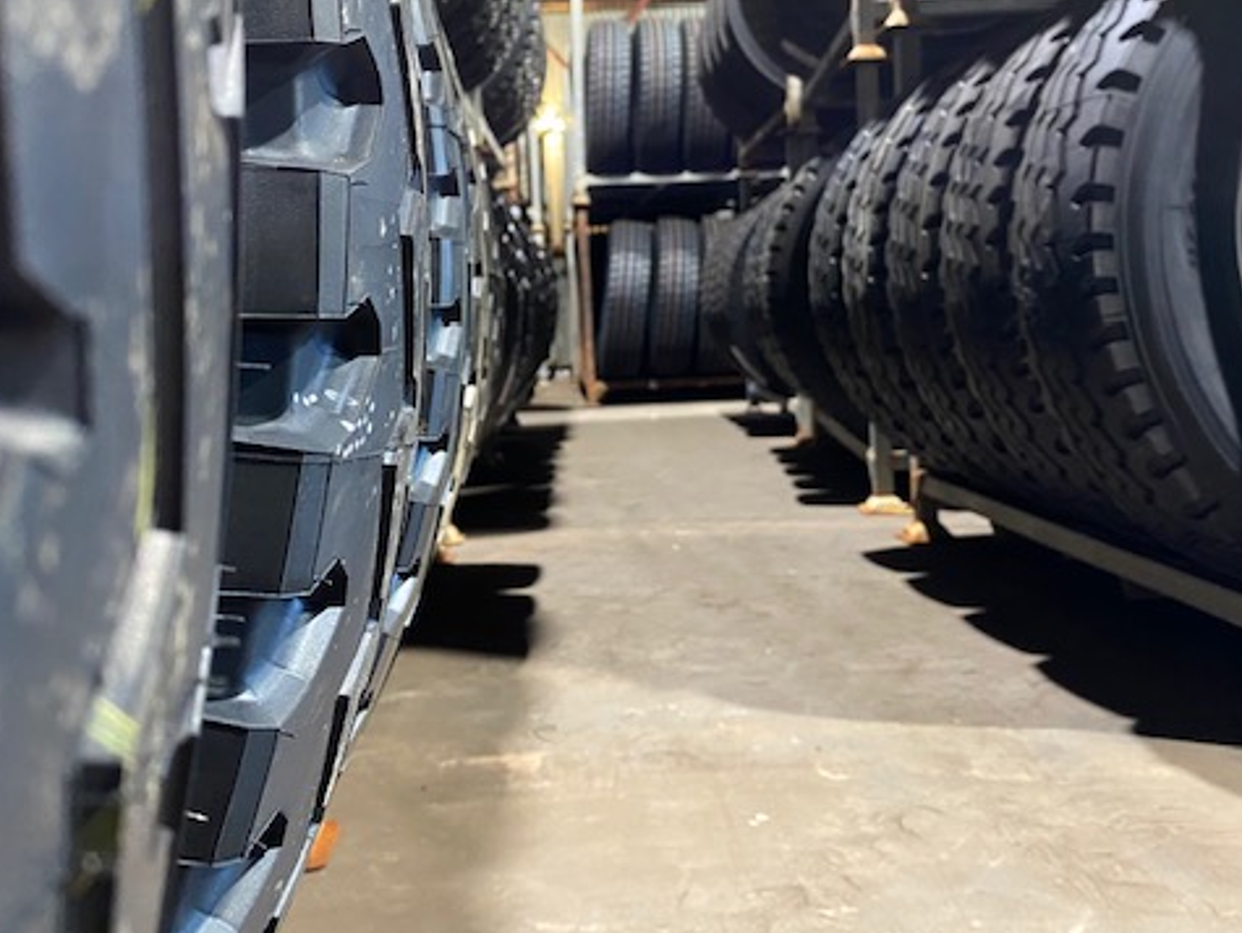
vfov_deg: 40.3
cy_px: 324
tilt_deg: -1.5
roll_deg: +2.7
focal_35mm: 35
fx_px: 1257
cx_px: 588
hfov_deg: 52.6
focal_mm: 4.25
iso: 500
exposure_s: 1/25
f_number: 1.8
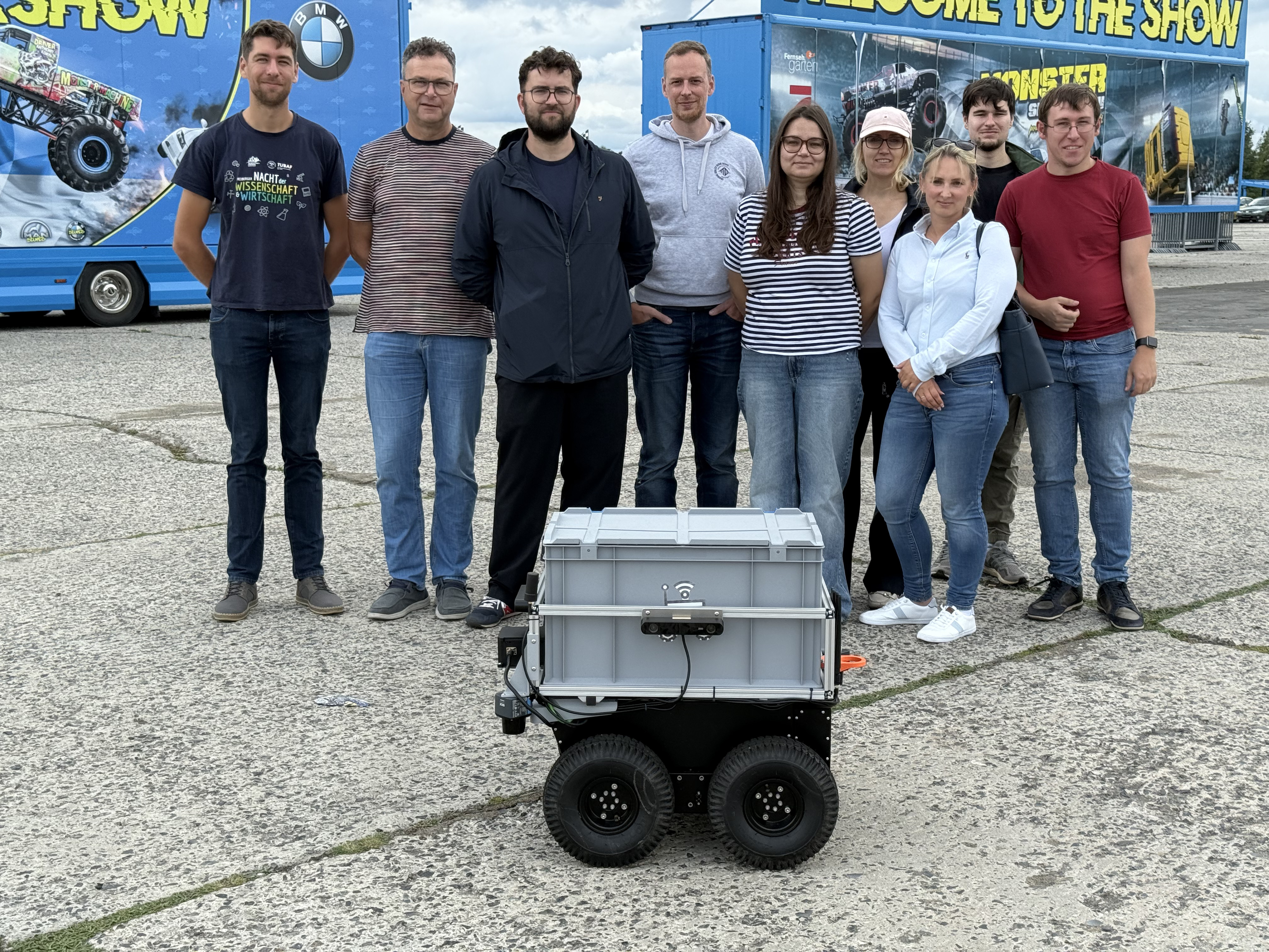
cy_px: 476
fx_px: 1760
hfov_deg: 39.7
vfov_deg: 30.3
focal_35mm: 48
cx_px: 634
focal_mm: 6.76
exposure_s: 1/2577
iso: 80
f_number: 1.78
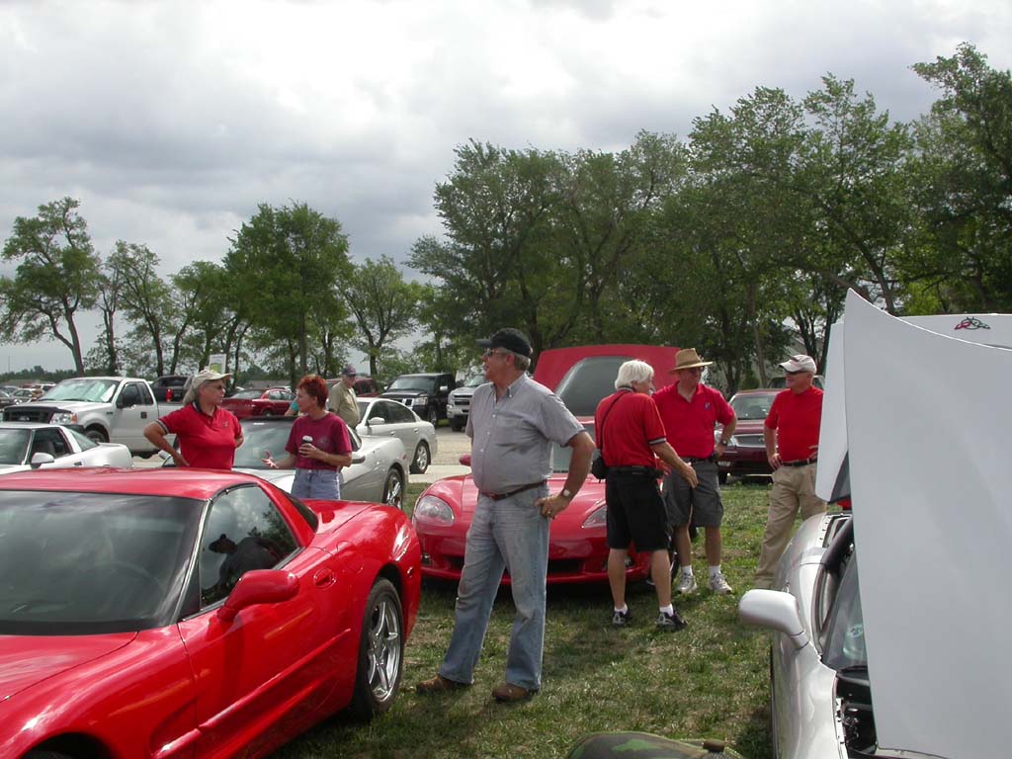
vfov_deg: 37.7
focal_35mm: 38
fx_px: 1111
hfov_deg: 49.0
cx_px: 506
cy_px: 380
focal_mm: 7.85
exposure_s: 1/283
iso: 100
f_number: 6.7
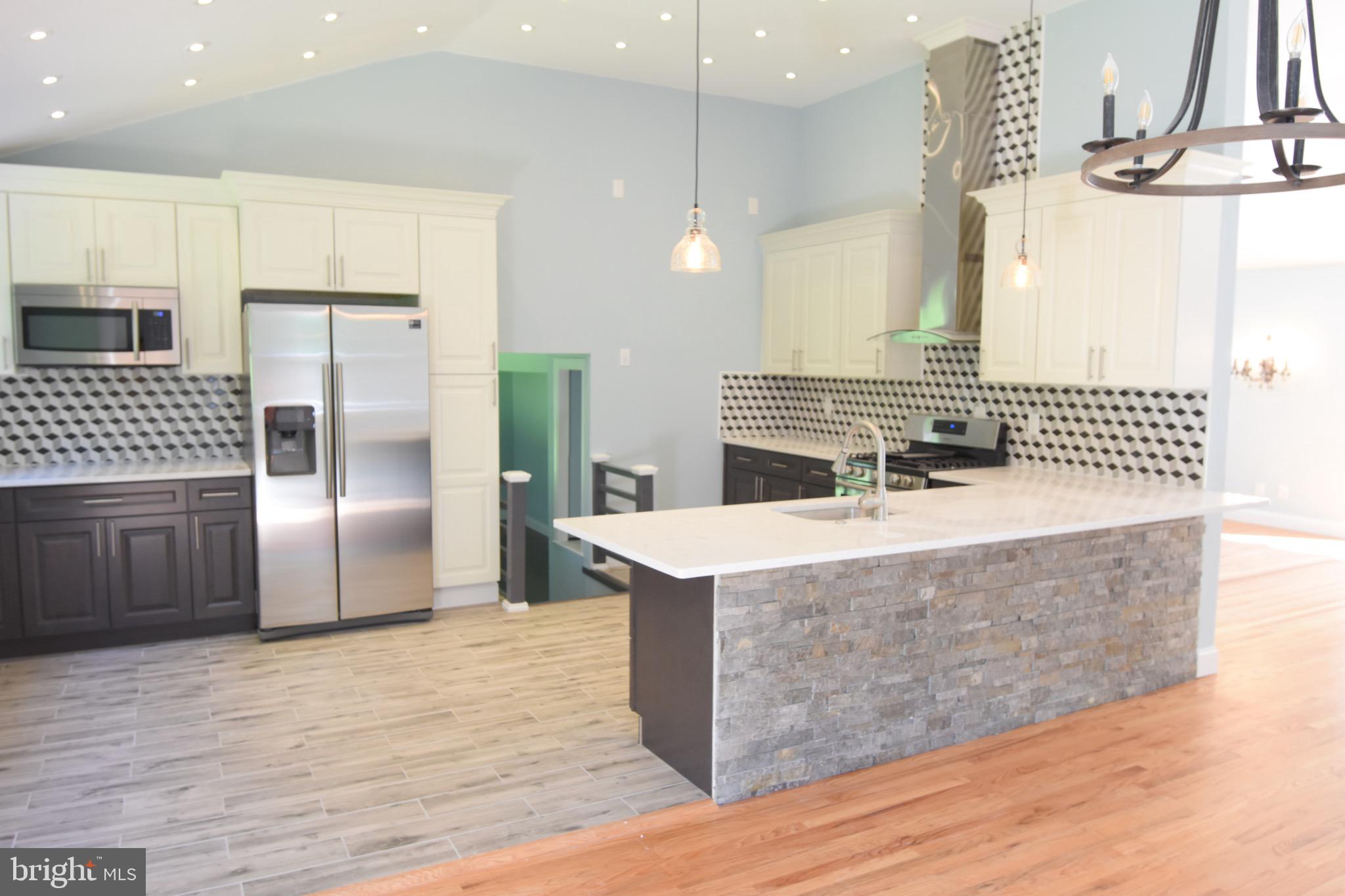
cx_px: 672
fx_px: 897
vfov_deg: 53.1
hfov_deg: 73.7
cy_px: 448
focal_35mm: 24
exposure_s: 1/60
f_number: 4
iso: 800
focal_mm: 16
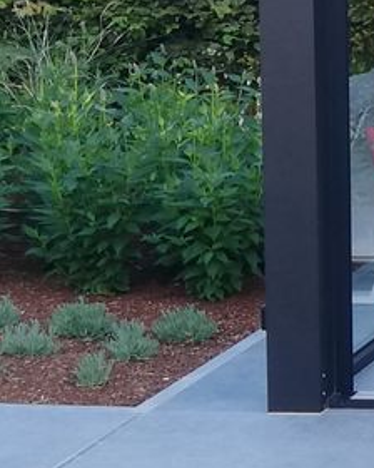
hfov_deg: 9.0
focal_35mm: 145
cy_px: 87
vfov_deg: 13.2
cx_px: 1040
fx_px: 2006
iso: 80
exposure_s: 1/100
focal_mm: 3.81
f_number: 2.2
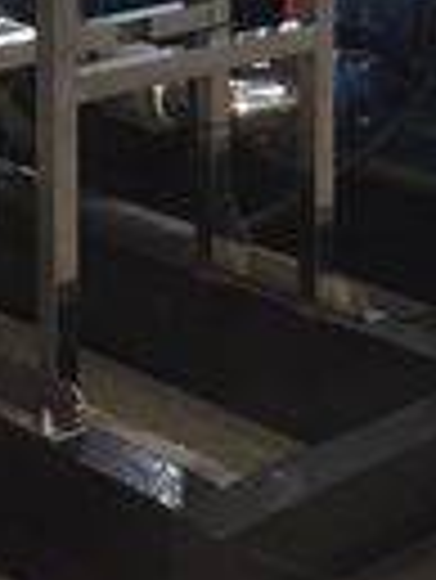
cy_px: -191
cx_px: 306
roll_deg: -2.5
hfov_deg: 13.2
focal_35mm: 112
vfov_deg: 16.5
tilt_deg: -4.2
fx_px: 1878
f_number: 2.2
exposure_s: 1/17
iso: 250
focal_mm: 4.15
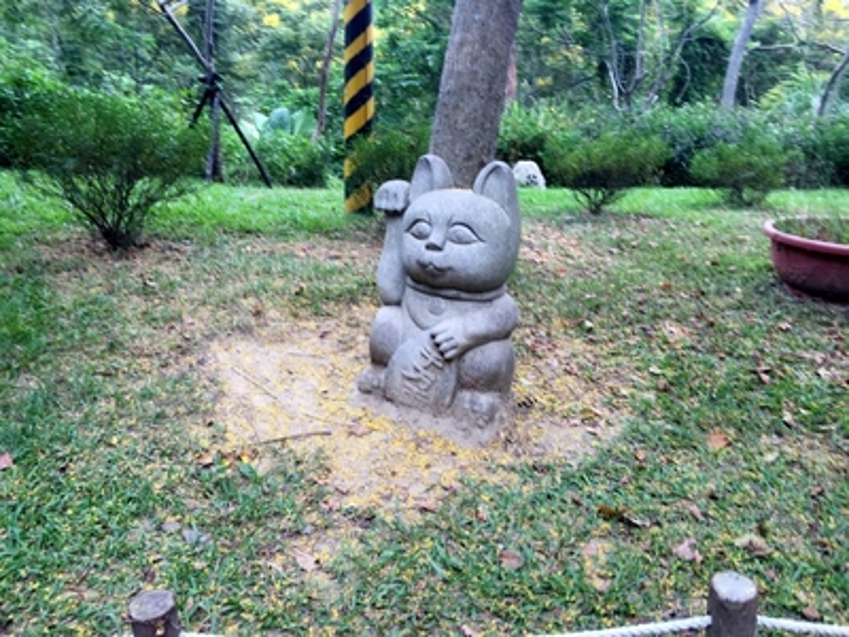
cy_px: 318
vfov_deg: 48.2
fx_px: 711
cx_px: 424
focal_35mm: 29
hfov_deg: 61.7
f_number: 2.2
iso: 50
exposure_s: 1/120
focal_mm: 4.15
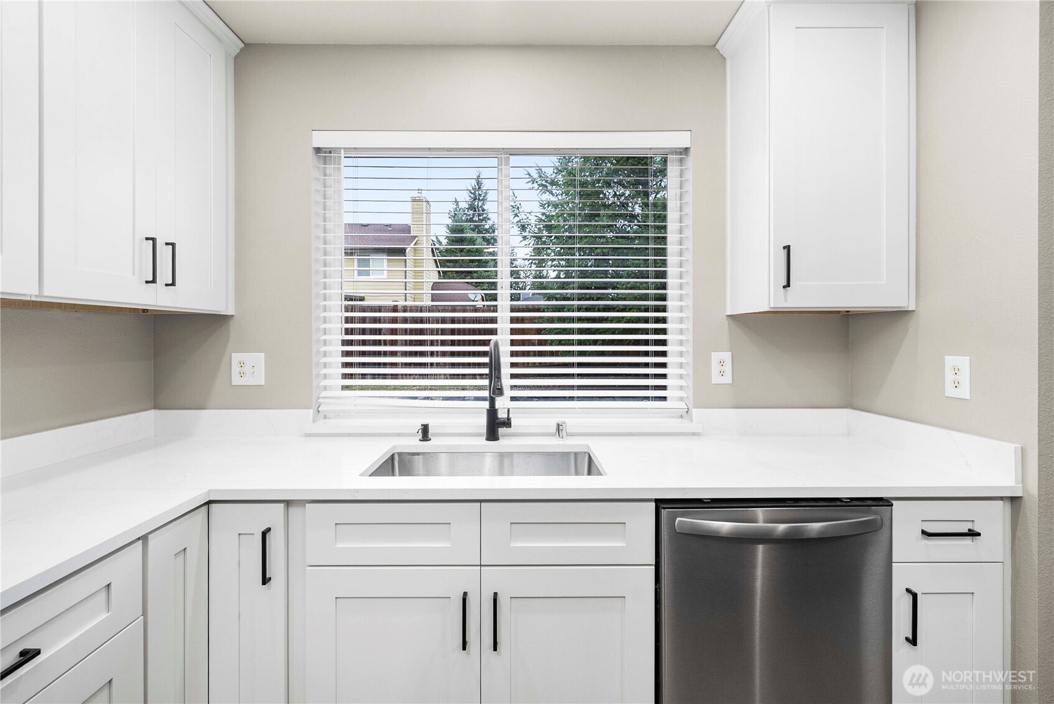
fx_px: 439
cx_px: 527
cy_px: 352
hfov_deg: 100.4
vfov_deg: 77.4
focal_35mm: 15
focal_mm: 15
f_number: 7.1
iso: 80
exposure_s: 1/160
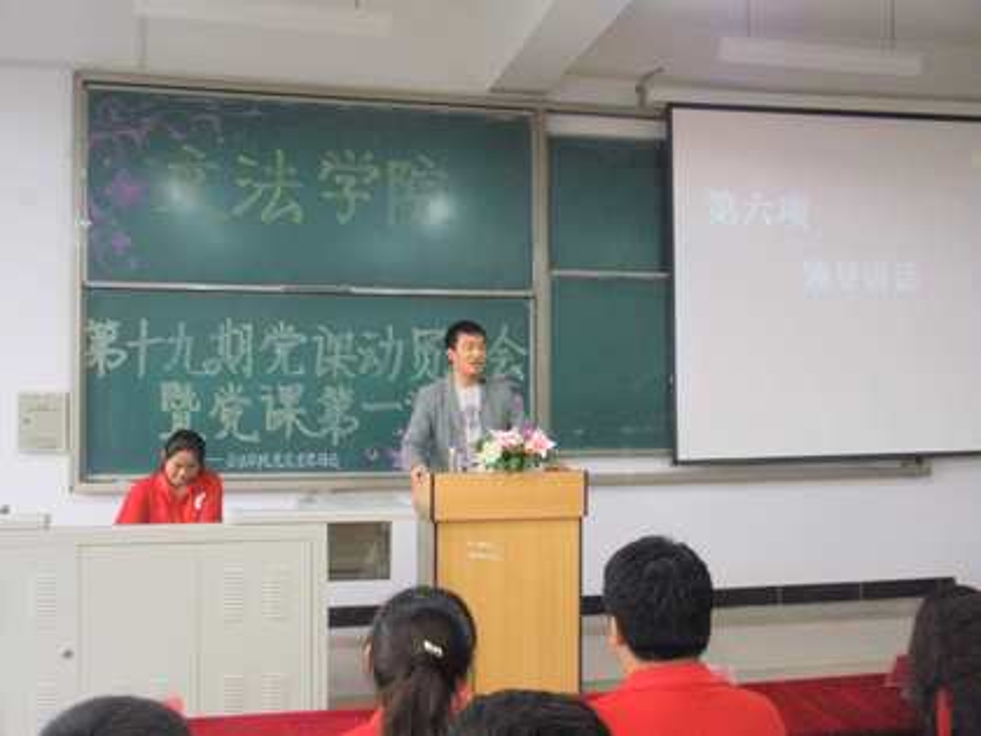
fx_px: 1049
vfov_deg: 38.7
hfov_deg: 50.1
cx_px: 490
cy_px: 368
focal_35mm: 37
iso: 200
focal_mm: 6.6
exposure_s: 1/20
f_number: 3.5
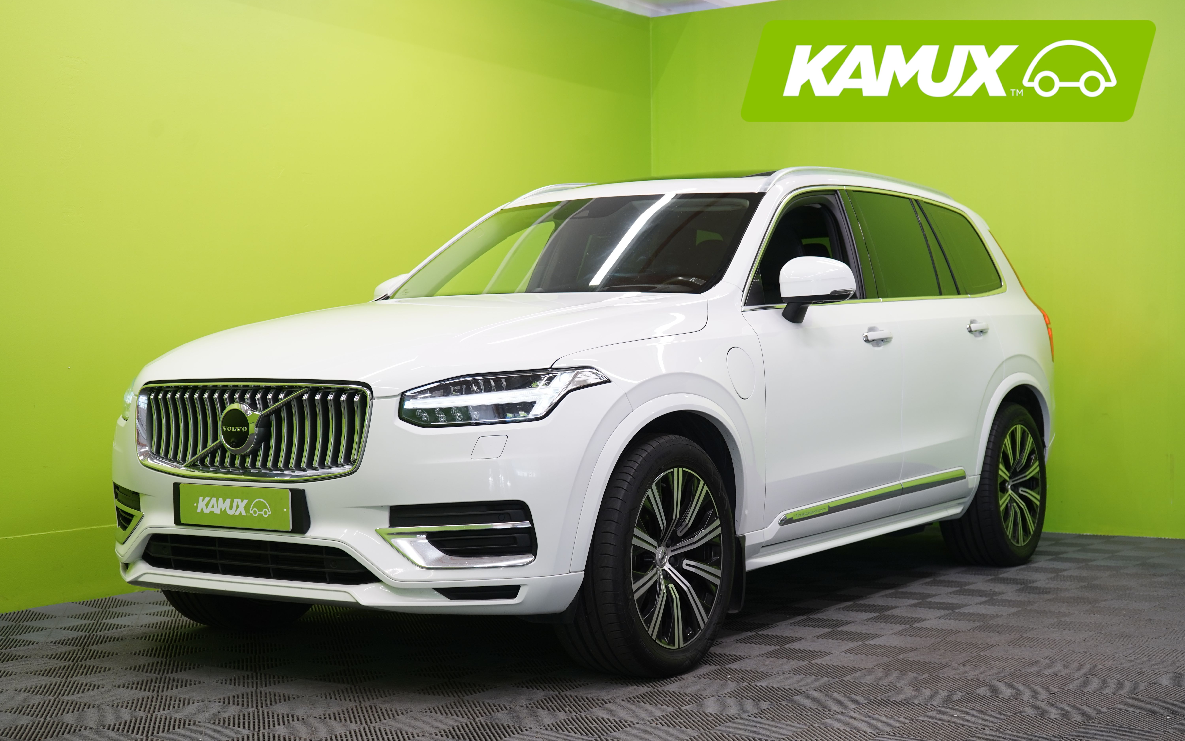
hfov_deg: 40.3
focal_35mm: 50
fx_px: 1615
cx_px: 593
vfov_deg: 25.8
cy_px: 378
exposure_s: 1/30
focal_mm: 49
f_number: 5.6
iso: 400
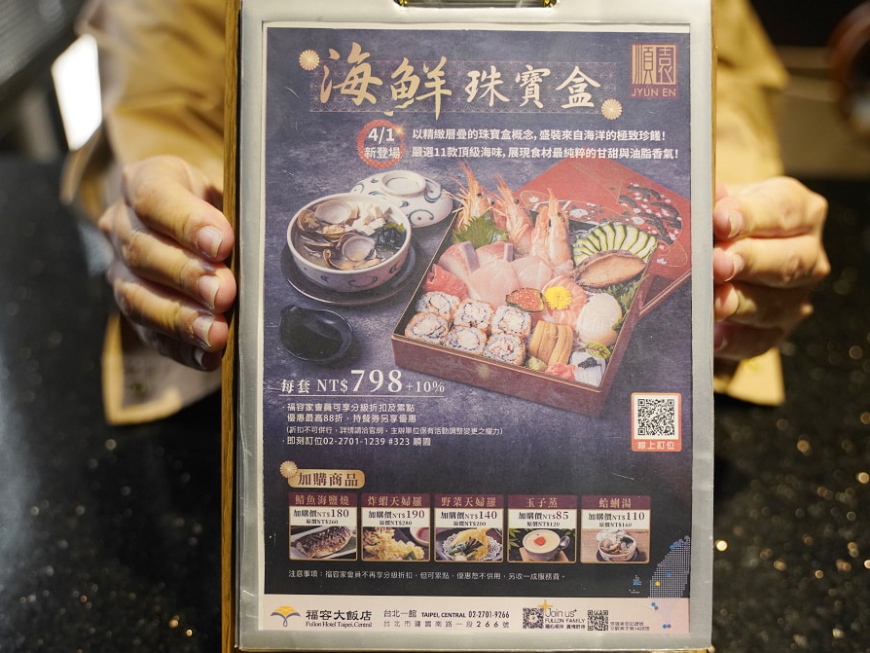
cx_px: 473
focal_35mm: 40
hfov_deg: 46.7
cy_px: 374
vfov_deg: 35.9
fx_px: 1006
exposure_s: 1/60
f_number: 2.8
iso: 1600
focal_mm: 31
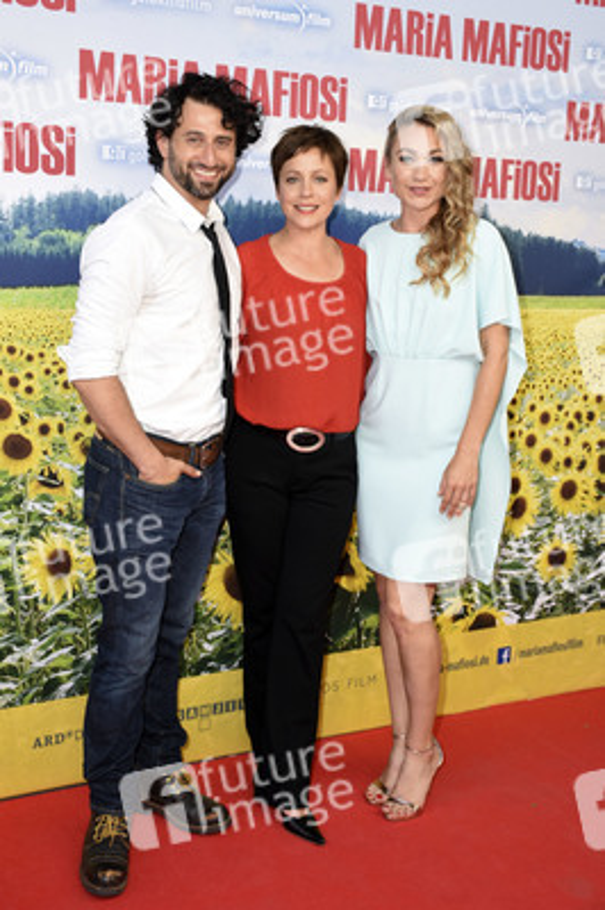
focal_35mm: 45
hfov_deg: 29.8
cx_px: 302
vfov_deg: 43.6
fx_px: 1136
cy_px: 455
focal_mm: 30
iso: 250
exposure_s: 1/160
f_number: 4.5
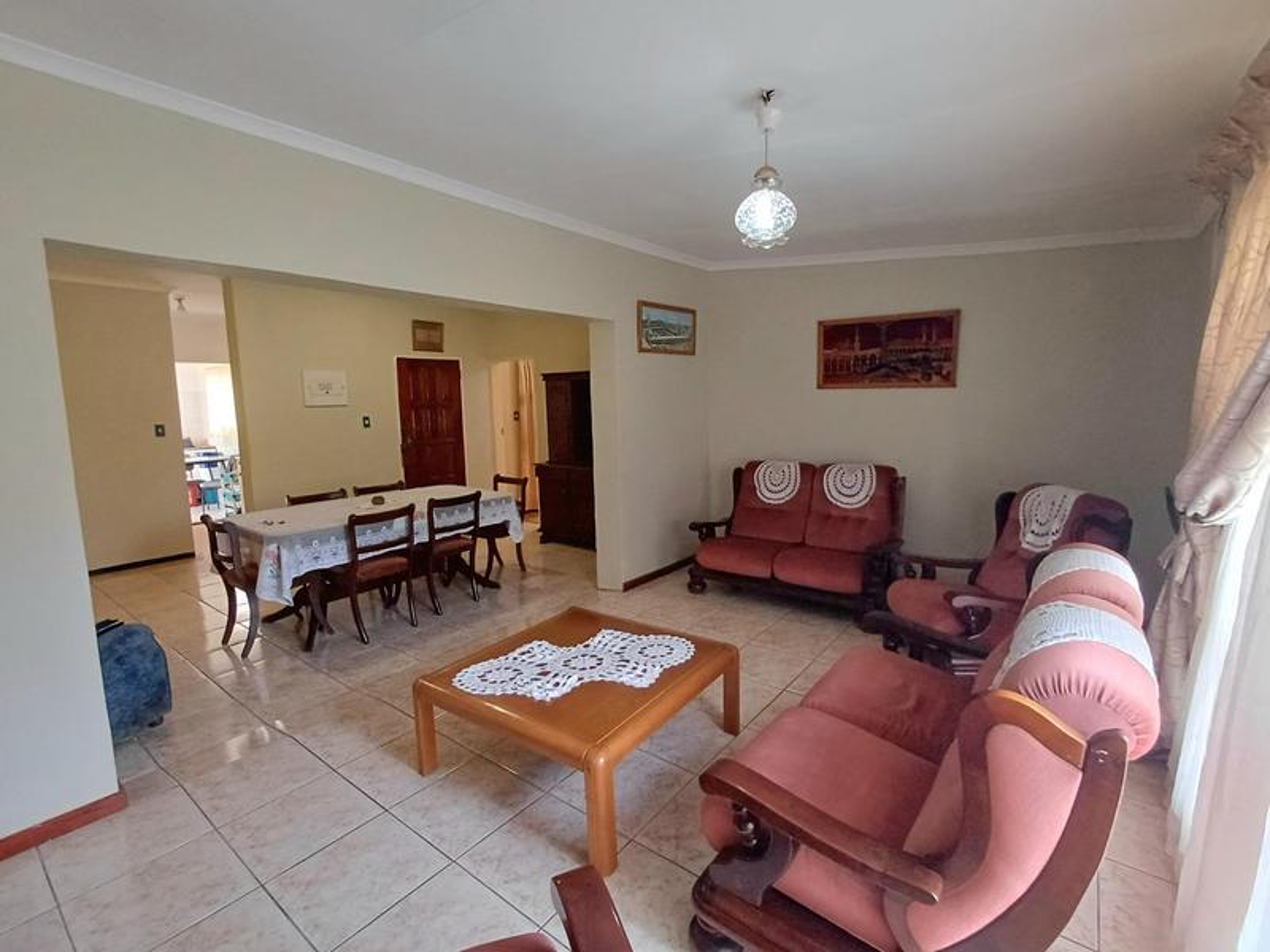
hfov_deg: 94.5
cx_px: 635
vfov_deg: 78.1
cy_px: 476
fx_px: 587
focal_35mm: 16
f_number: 2.2
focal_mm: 1.64
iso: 250
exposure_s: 1/25
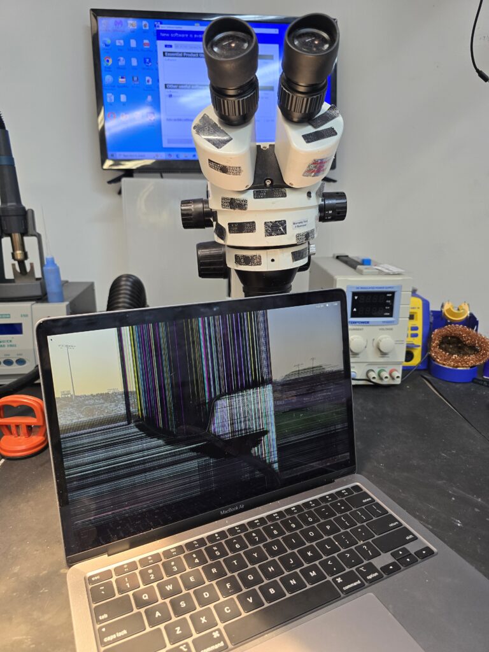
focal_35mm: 23
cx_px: 244
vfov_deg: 73.9
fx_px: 433
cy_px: 326
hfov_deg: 58.9
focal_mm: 6.3
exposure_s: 1/120
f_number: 1.7
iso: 160
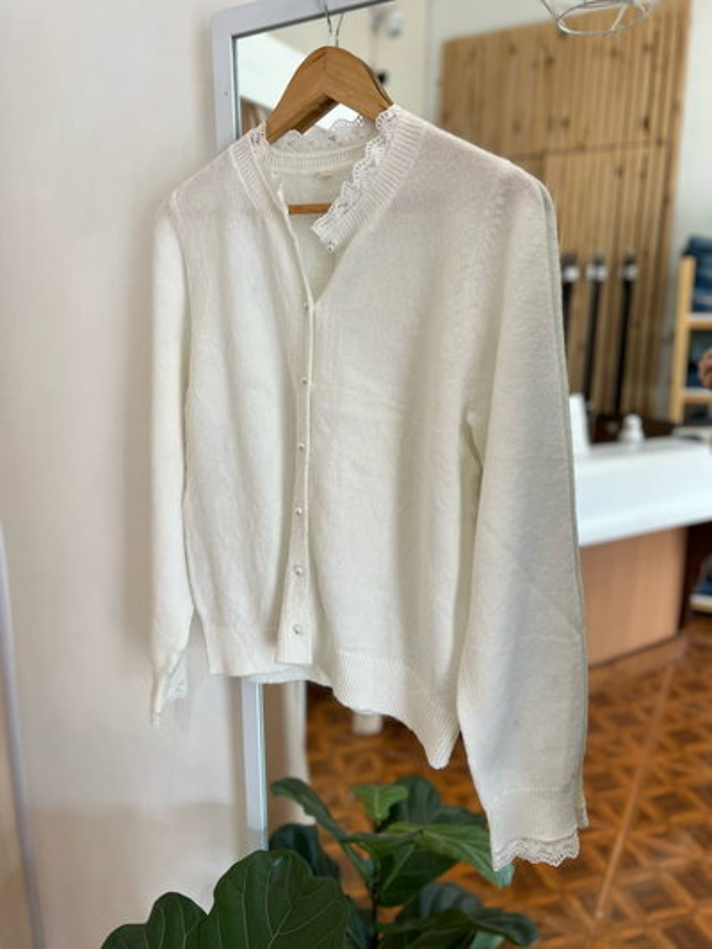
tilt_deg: -14.0
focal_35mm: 26
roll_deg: -0.4
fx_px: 713
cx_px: 356
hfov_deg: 53.1
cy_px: 474
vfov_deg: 67.3
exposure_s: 1/121
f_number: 1.5
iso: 50
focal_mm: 5.7
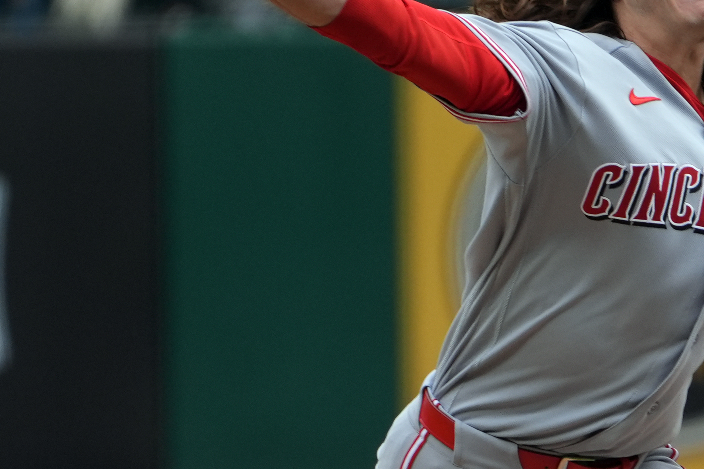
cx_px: 556
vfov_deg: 2.1
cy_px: 148
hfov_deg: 3.2
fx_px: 12592
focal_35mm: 644
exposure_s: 1/2000
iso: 800
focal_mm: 400
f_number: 5.6
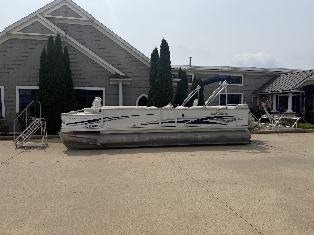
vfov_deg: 56.8
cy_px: 118
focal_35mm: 24
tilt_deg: -3.5
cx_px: 157
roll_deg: +0.8
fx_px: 218
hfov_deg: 71.6
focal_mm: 6.76
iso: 80
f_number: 1.78
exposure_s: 1/10309
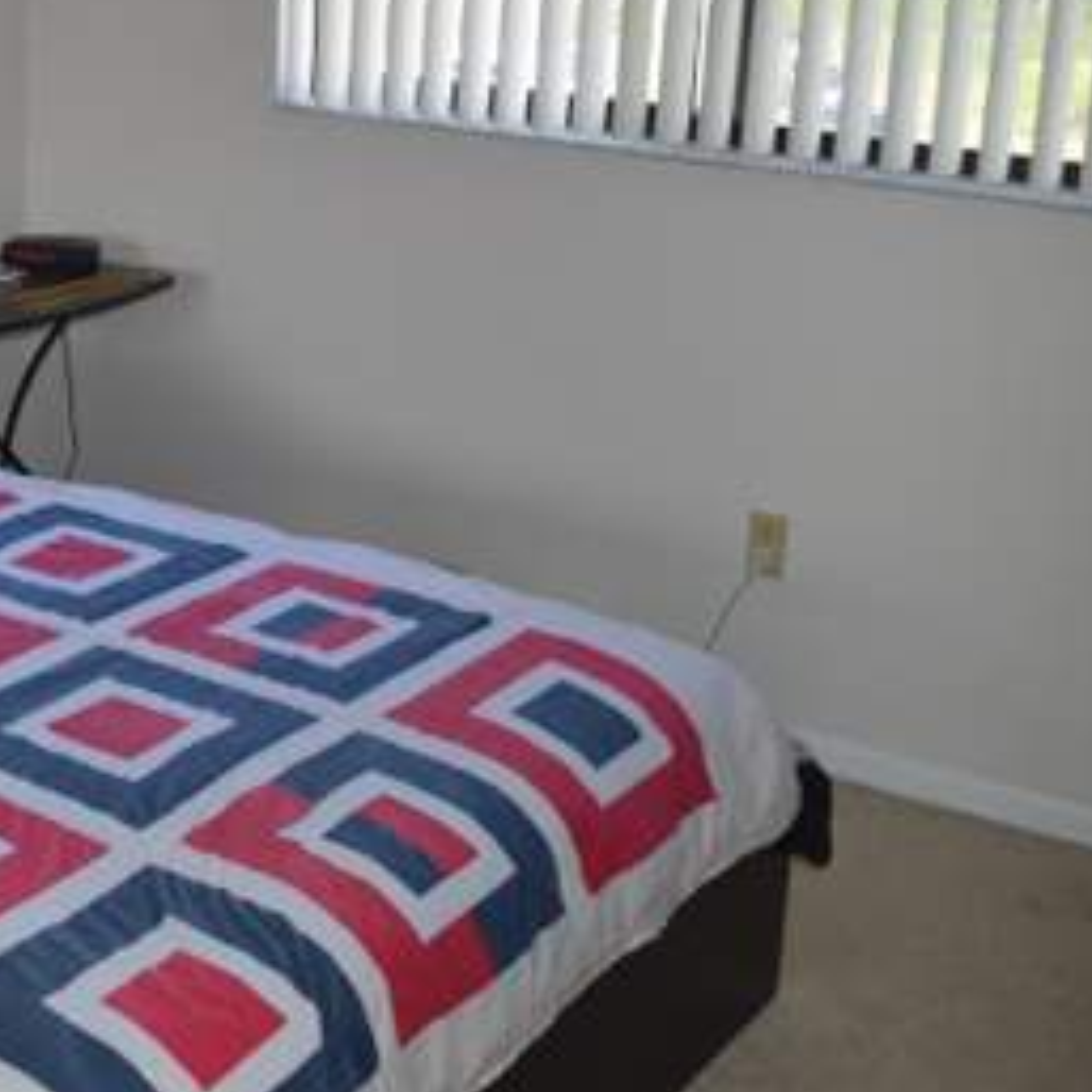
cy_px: 444
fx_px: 2034
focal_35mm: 57
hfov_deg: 29.5
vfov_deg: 30.0
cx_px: 259
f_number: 4
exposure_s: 1/60
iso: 400
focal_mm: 24
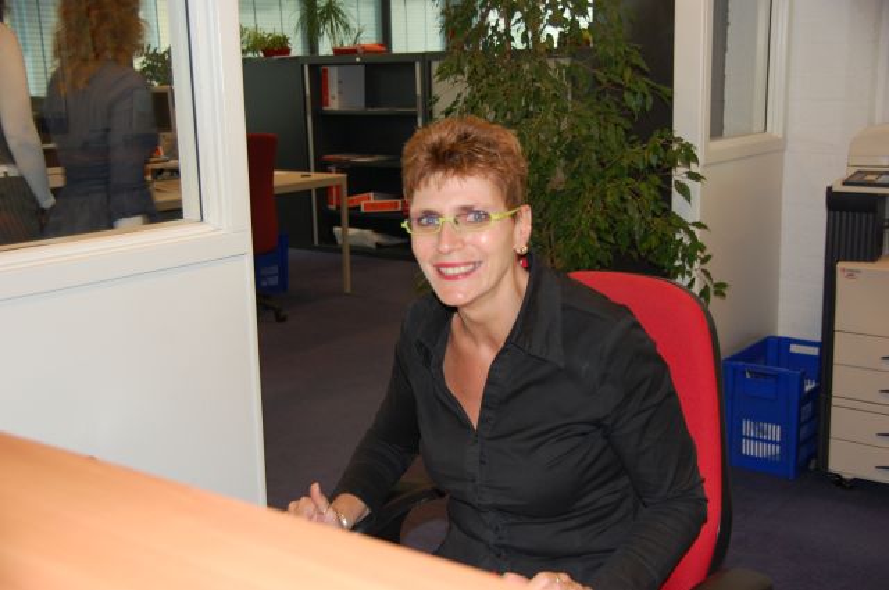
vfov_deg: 28.0
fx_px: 1184
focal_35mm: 48
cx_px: 444
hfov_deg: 41.2
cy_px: 295
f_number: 4.2
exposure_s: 1/60
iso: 400
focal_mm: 32
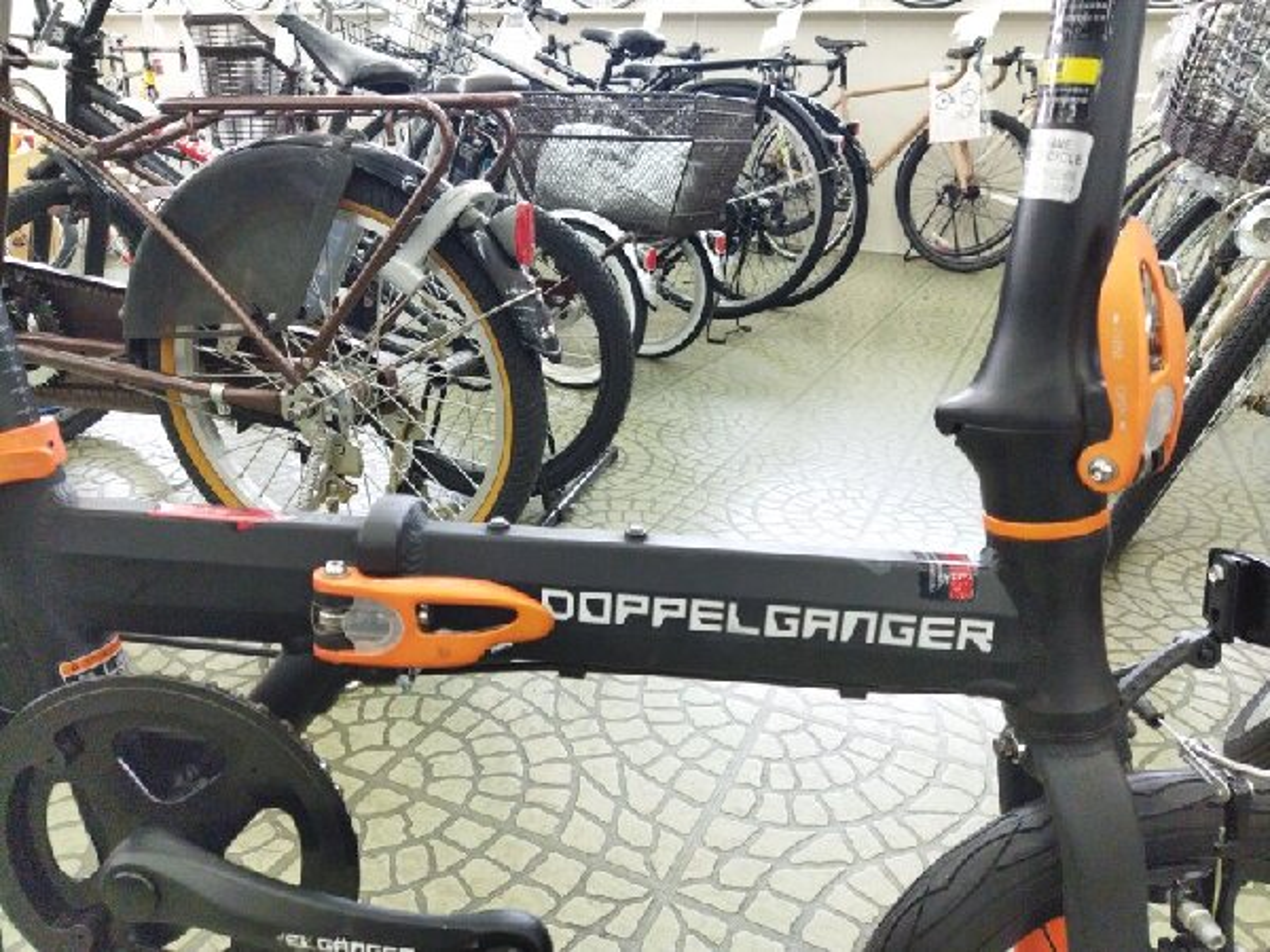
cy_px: 476
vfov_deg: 51.4
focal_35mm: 27
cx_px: 635
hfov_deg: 65.3
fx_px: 991
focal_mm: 4.71
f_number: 1.79
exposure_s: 1/400
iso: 838
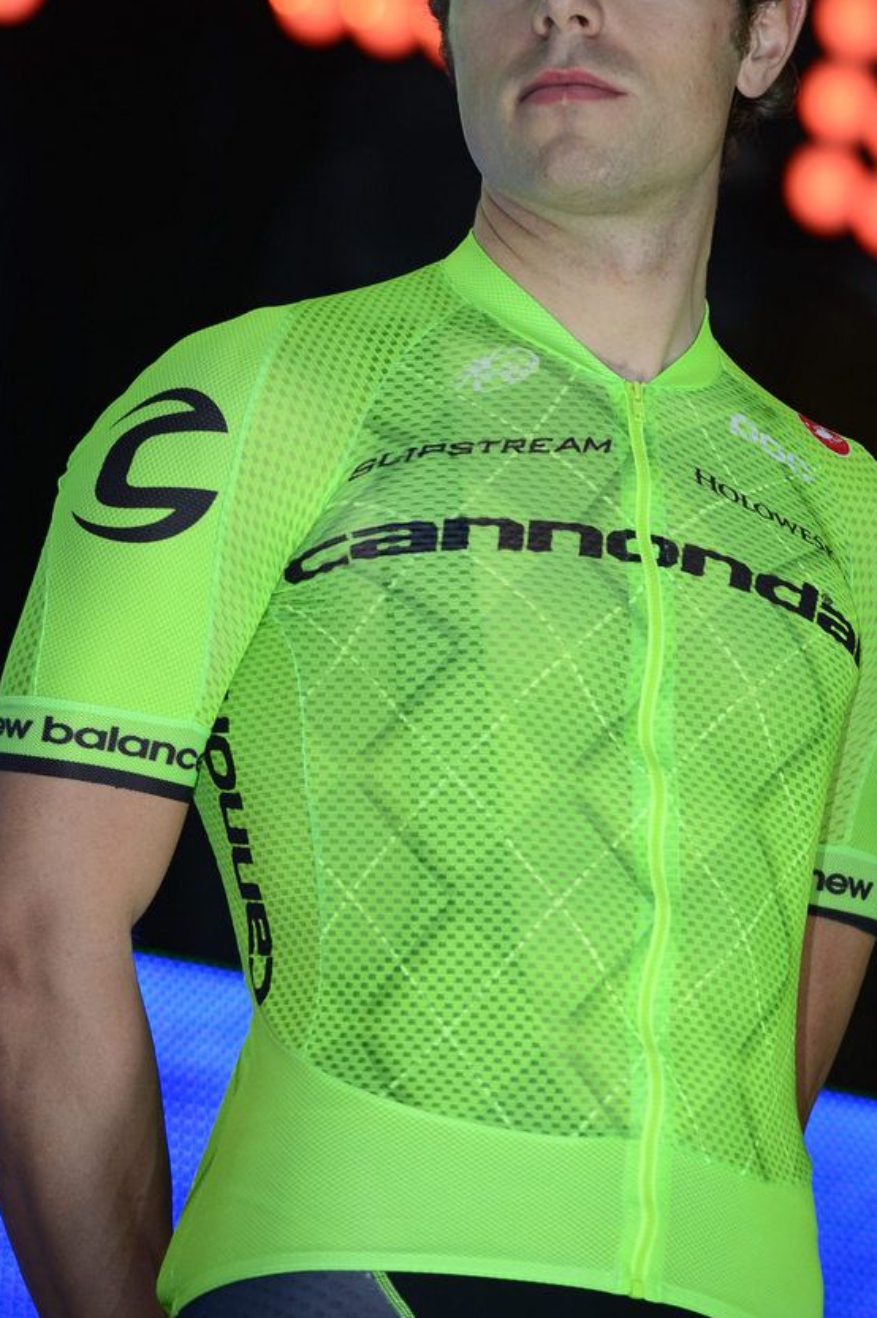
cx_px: 573
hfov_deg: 4.8
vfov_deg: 7.2
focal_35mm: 288
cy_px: 397
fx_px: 10541
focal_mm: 200
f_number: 5
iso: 200
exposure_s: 1/250
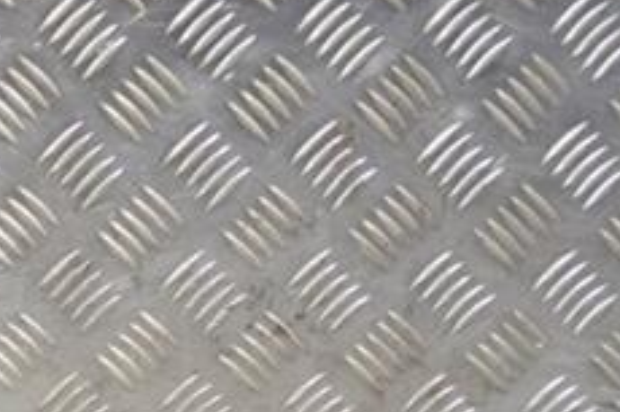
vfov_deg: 10.1
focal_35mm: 133
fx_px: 2289
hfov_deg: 15.1
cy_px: 498
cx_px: -11
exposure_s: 1/30
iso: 250
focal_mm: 34
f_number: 5
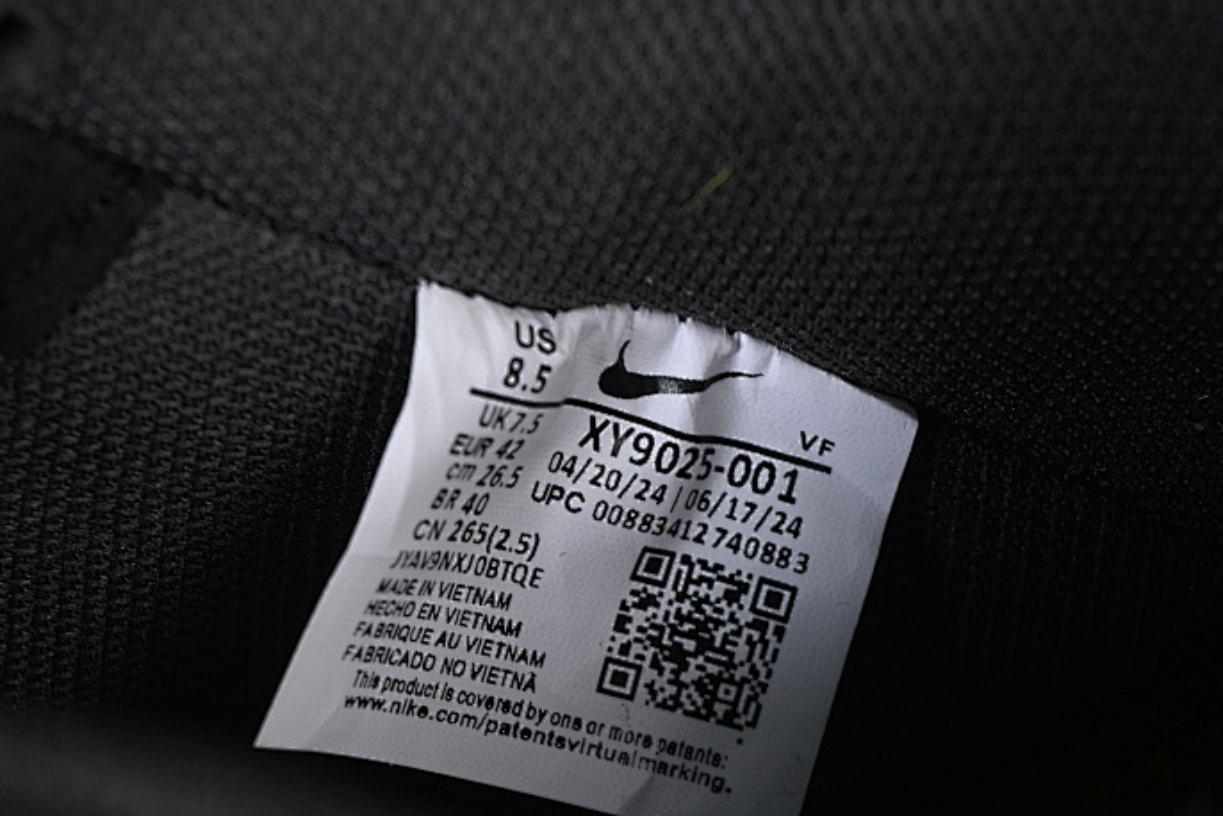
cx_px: 654
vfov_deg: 11.6
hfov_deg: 17.3
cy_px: 604
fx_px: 4010
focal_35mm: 118
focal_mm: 50
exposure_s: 1/60
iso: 160
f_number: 6.3
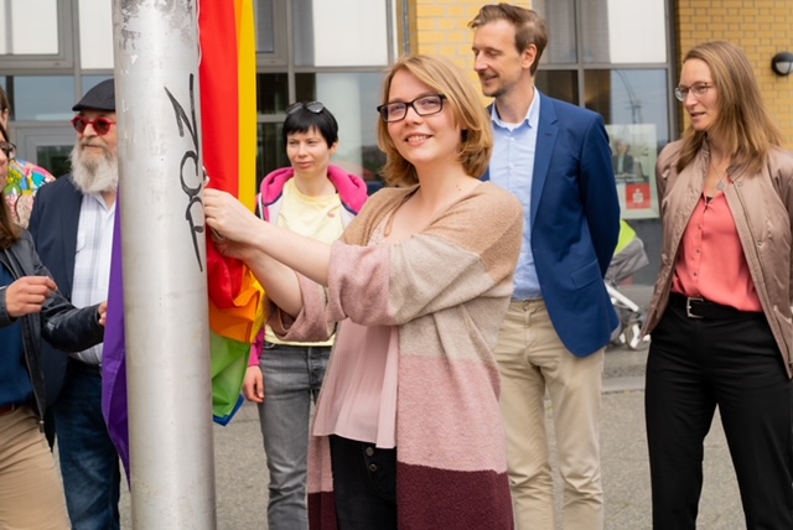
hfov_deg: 48.4
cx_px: 396
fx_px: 882
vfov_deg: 33.5
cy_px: 265
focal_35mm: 40
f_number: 6.3
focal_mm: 40
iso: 100
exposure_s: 1/250
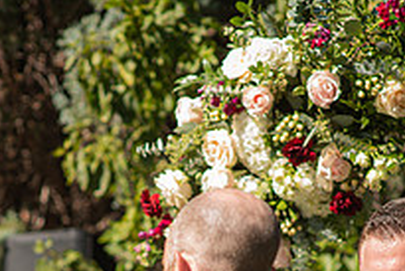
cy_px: 346
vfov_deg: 5.7
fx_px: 2702
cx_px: 194
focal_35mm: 240
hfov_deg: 8.6
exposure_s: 1/1600
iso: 200
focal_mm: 85
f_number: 2.8
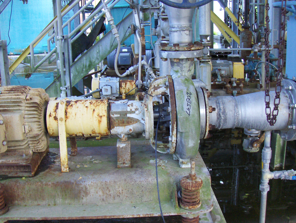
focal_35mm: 41
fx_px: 351
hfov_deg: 45.7
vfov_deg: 35.2
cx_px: 148
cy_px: 112
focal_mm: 6.5
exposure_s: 1/93.1
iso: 200
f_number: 3.5
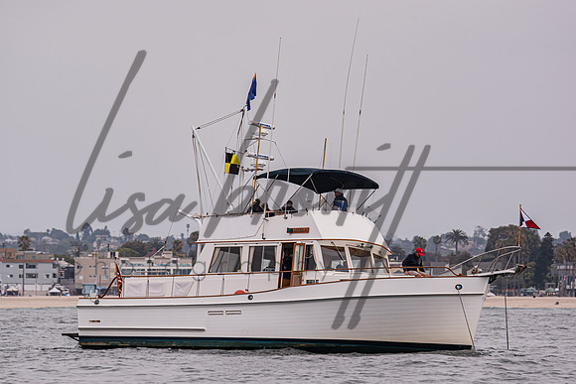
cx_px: 283
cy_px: 192
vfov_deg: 3.3
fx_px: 6686
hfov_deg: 4.9
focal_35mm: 418
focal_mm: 270
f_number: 5.6
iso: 200
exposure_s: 1/1250
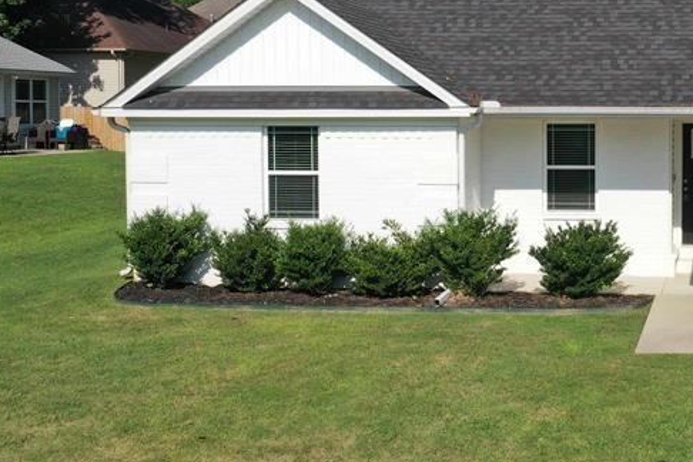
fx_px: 1136
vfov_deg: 22.9
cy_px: 158
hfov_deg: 32.5
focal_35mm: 59
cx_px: 606
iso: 100
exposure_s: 1/500
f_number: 6.3
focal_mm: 10.26
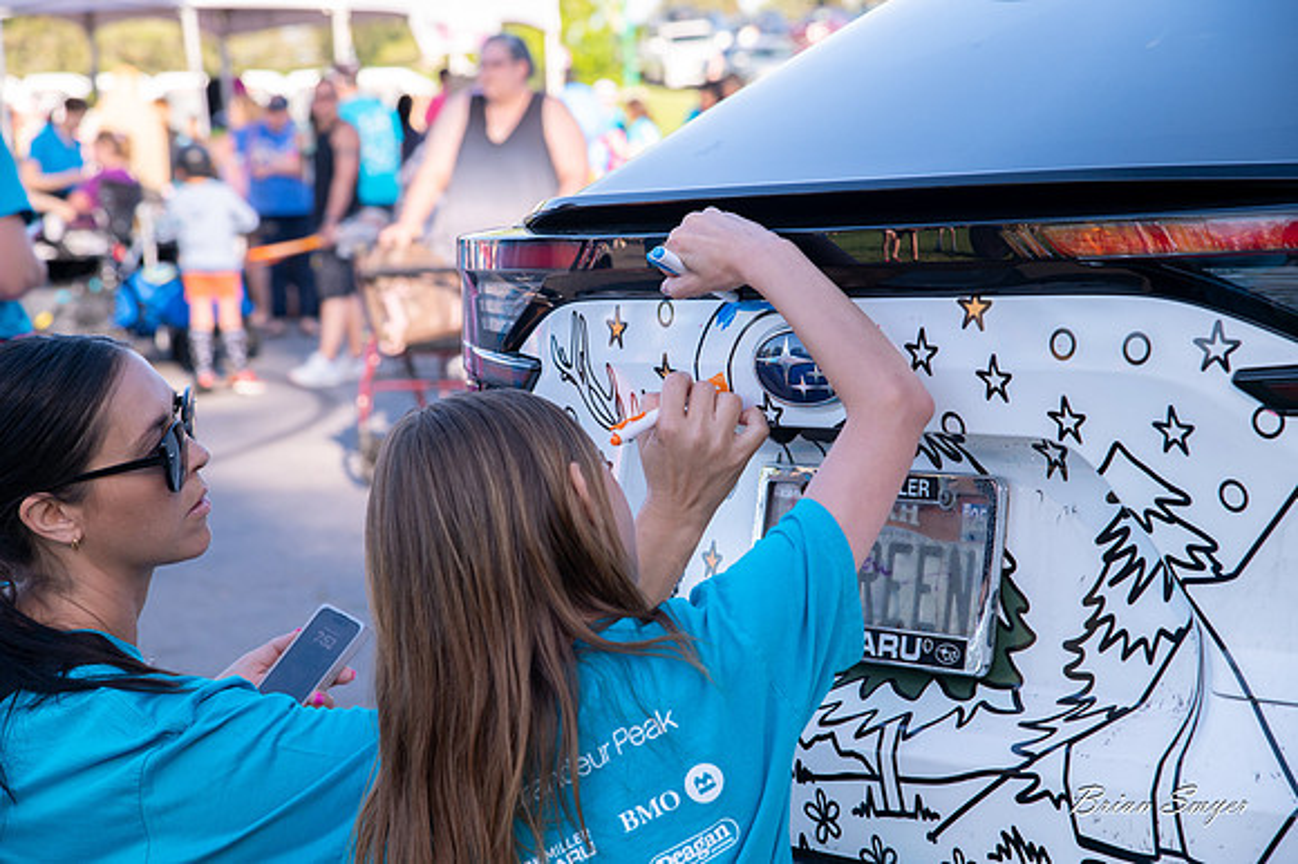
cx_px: 649
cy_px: 432
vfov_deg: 13.7
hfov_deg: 20.4
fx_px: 3603
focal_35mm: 100
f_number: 7.1
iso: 500
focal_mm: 100
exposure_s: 1/400
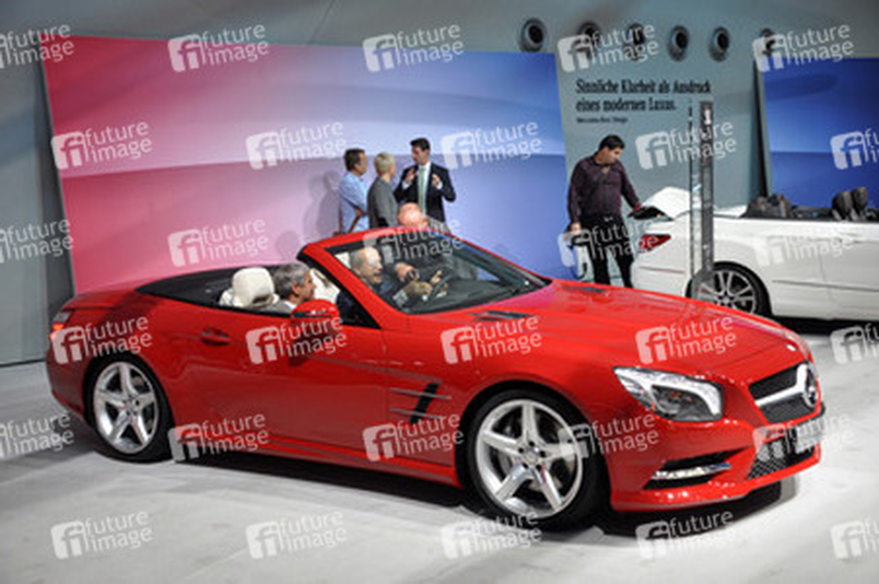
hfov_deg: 46.4
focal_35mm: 42
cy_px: 292
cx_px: 440
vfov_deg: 31.8
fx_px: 1025
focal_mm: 28
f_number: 4.5
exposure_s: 1/80
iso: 400
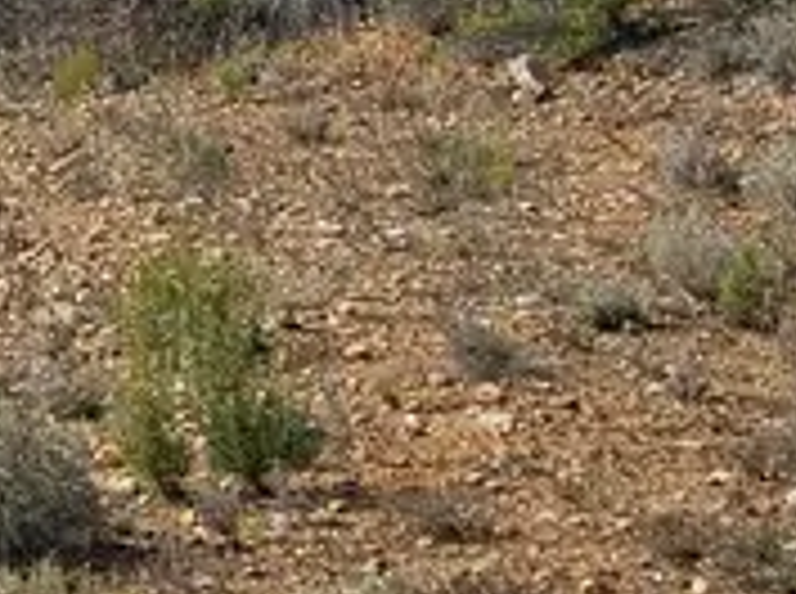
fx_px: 2869
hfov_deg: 11.7
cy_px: -392
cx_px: -1331
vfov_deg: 11.2
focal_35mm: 125
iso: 10
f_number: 1.7
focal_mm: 6.3
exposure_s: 1/934
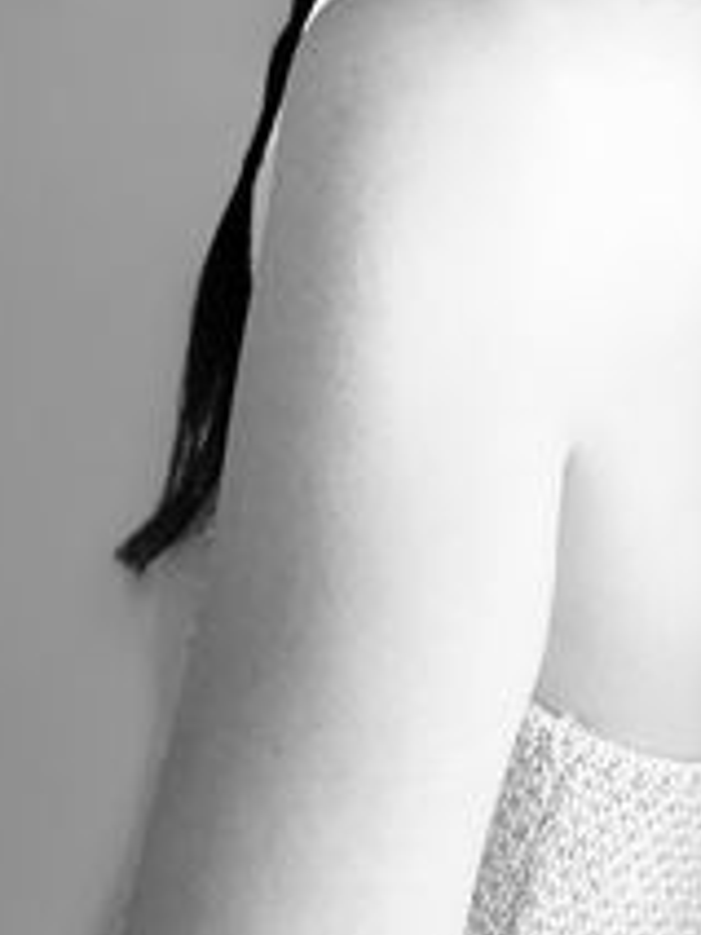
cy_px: -205
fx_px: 2241
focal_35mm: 83
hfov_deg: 17.6
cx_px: 586
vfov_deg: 21.7
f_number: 1.9
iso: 125
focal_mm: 2.69
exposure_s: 1/60
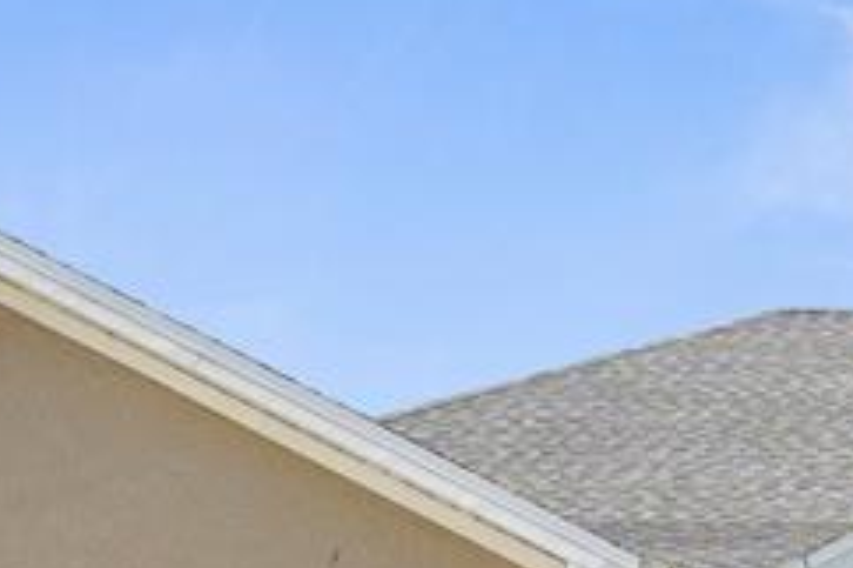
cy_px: 945
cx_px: 790
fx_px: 2605
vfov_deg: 11.7
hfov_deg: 18.3
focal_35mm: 110
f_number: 8
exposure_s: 1/1000
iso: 400
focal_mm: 26
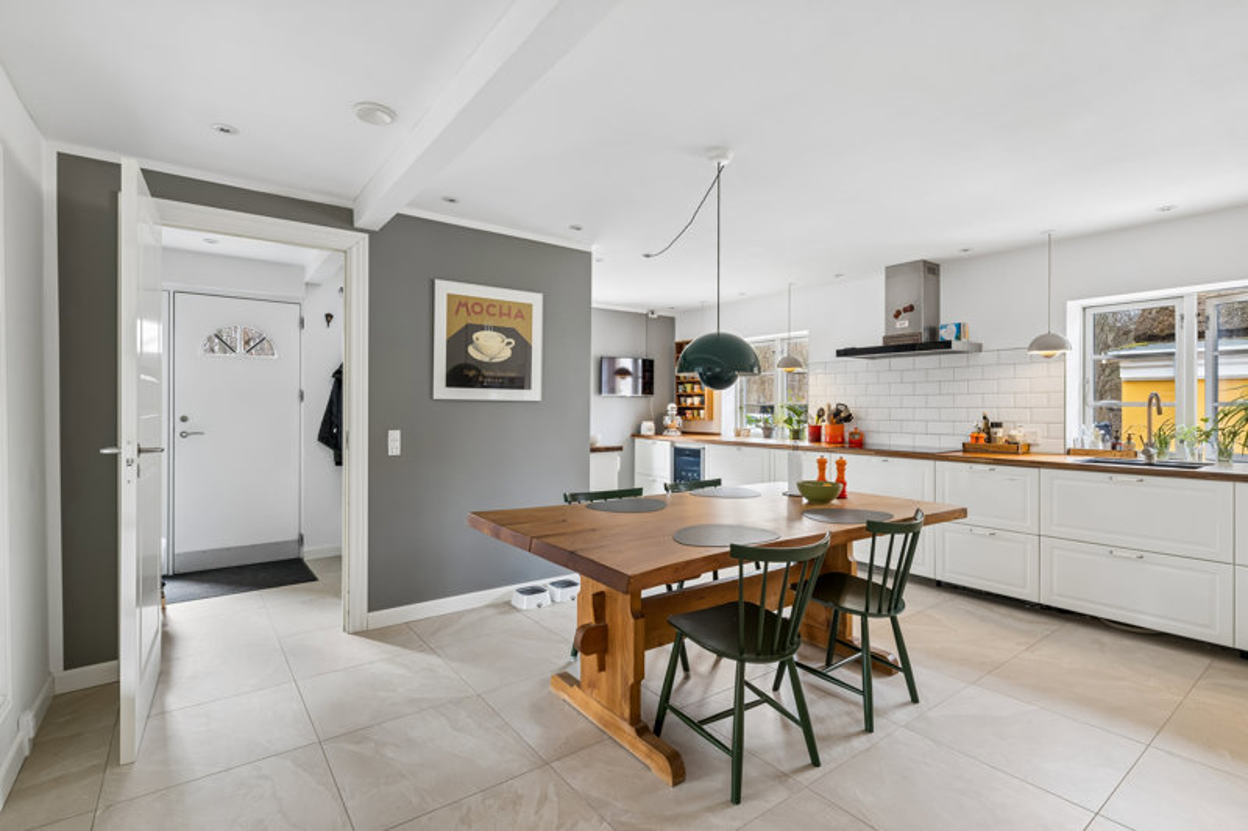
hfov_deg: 93.3
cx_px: 624
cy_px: 416
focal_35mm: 17
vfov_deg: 70.4
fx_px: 589
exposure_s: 1/3.33
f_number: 8
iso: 125
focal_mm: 17
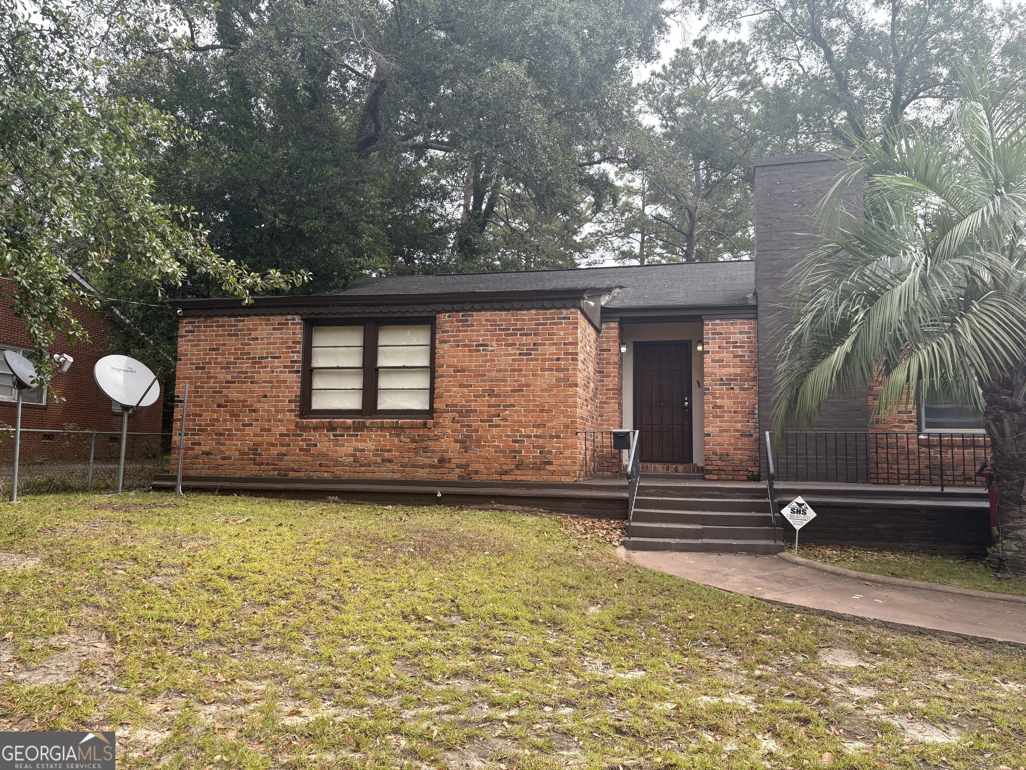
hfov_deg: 67.3
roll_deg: -0.9
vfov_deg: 53.1
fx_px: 771
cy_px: 385
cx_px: 513
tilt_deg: +6.0
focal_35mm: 26
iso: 50
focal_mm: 5.96
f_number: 1.6
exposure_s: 1/654
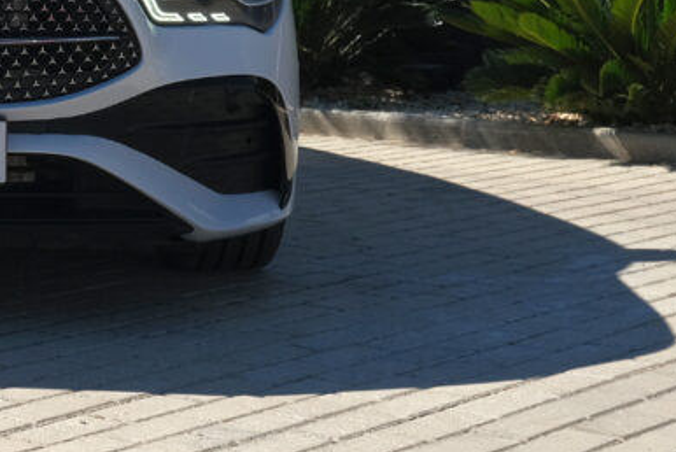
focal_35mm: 122
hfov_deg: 16.1
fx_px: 2293
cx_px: -142
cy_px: 4
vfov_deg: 11.2
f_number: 9
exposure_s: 1/320
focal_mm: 30.5
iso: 160
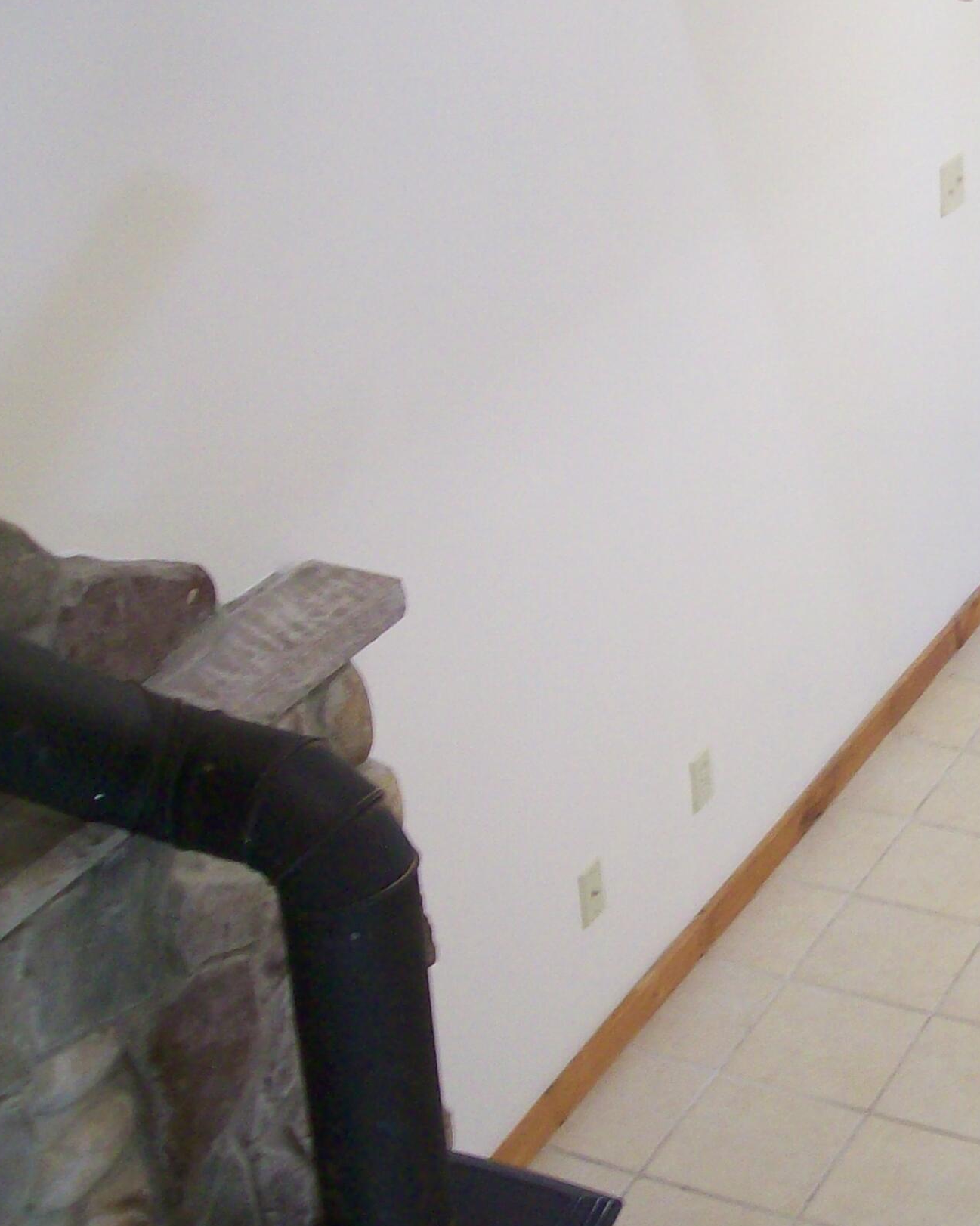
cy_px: 630
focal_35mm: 65
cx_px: 1017
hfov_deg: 22.4
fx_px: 2357
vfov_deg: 29.1
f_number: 2.7
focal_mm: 6
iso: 160
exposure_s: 1/14.4
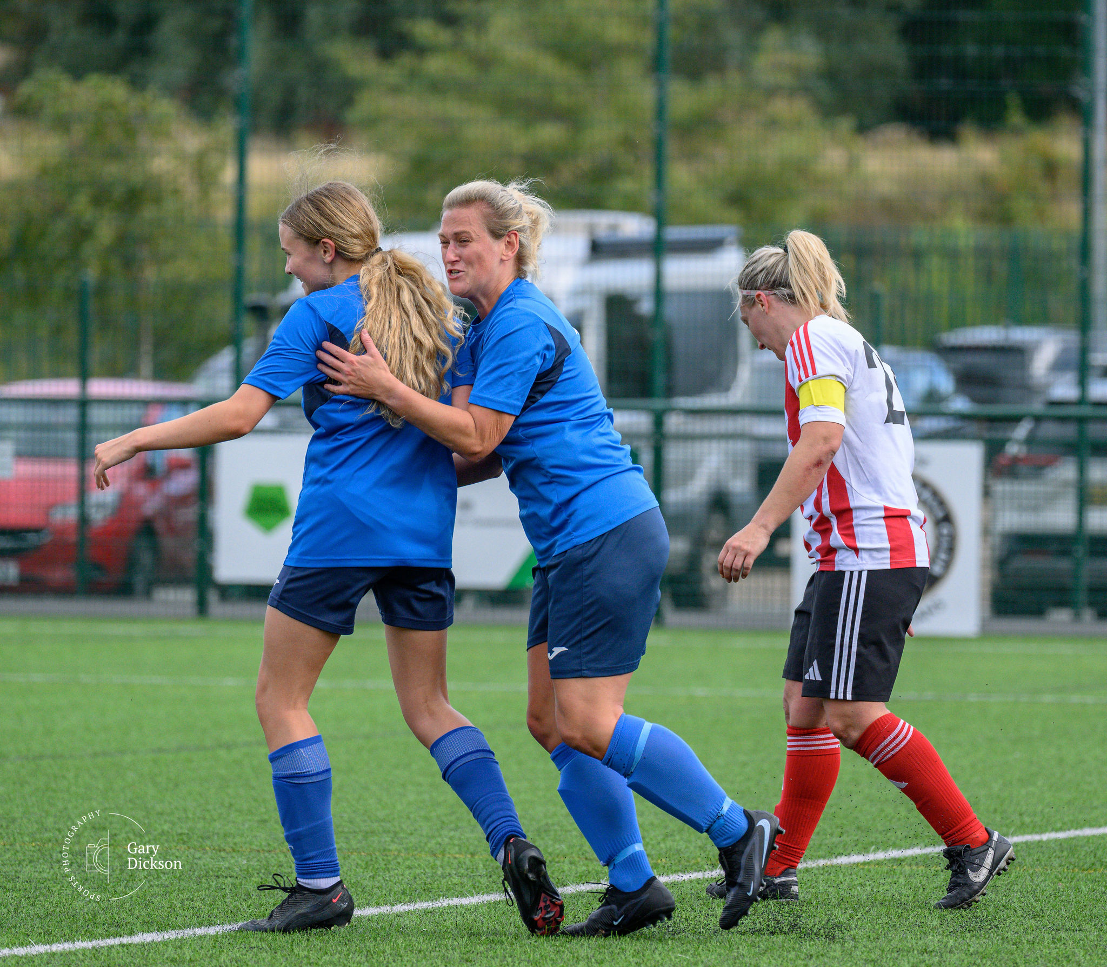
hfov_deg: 5.0
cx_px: 718
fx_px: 12592
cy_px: 377
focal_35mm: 371
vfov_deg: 4.4
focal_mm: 250
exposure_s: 1/2000
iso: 1100
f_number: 5
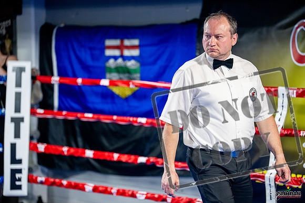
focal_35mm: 98
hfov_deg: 20.8
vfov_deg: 14.0
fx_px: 830
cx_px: 152
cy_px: 102
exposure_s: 1/800
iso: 3200
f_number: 2
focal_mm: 98
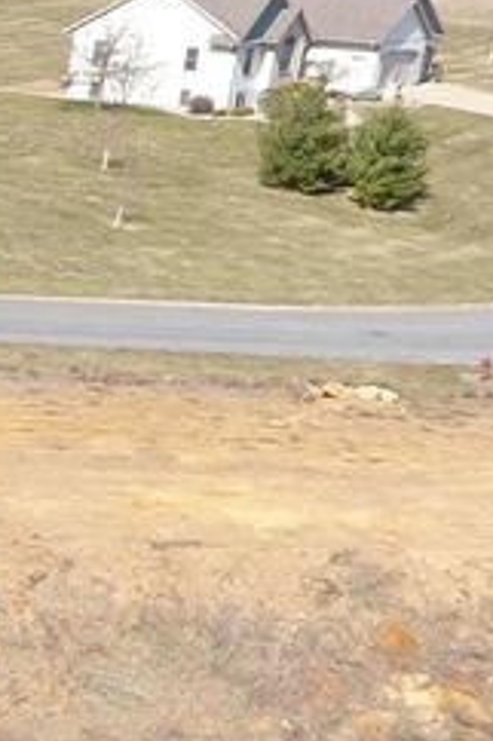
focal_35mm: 88
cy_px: 401
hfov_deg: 10.8
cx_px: -971
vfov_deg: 23.1
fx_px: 1810
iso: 100
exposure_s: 1/526
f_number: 2.8
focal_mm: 3.61
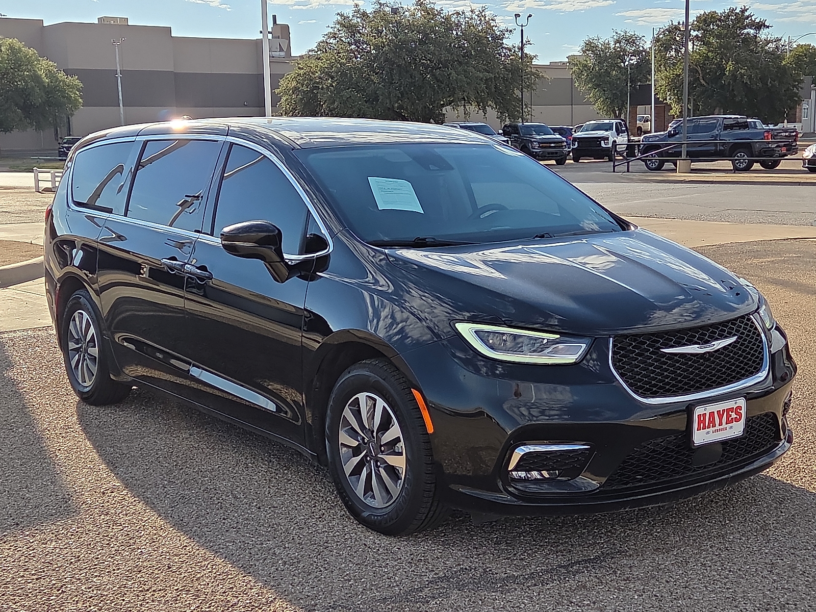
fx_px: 1131
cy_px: 306
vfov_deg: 30.3
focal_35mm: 48
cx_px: 408
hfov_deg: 39.7
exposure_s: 1/2000
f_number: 1.8
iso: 25
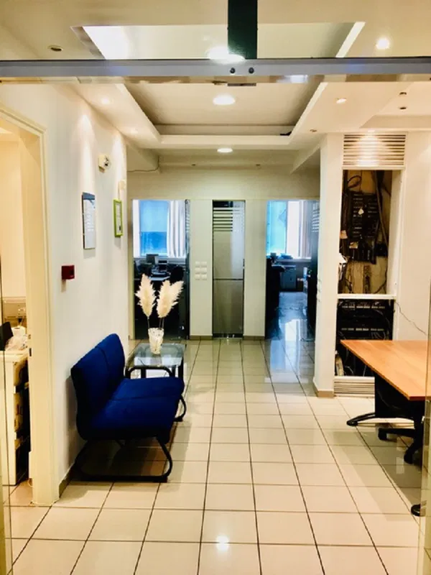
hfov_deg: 48.2
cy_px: 288
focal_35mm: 29
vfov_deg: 61.7
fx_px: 481
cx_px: 216
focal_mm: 4.15
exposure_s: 1/33
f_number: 2.2
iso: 50
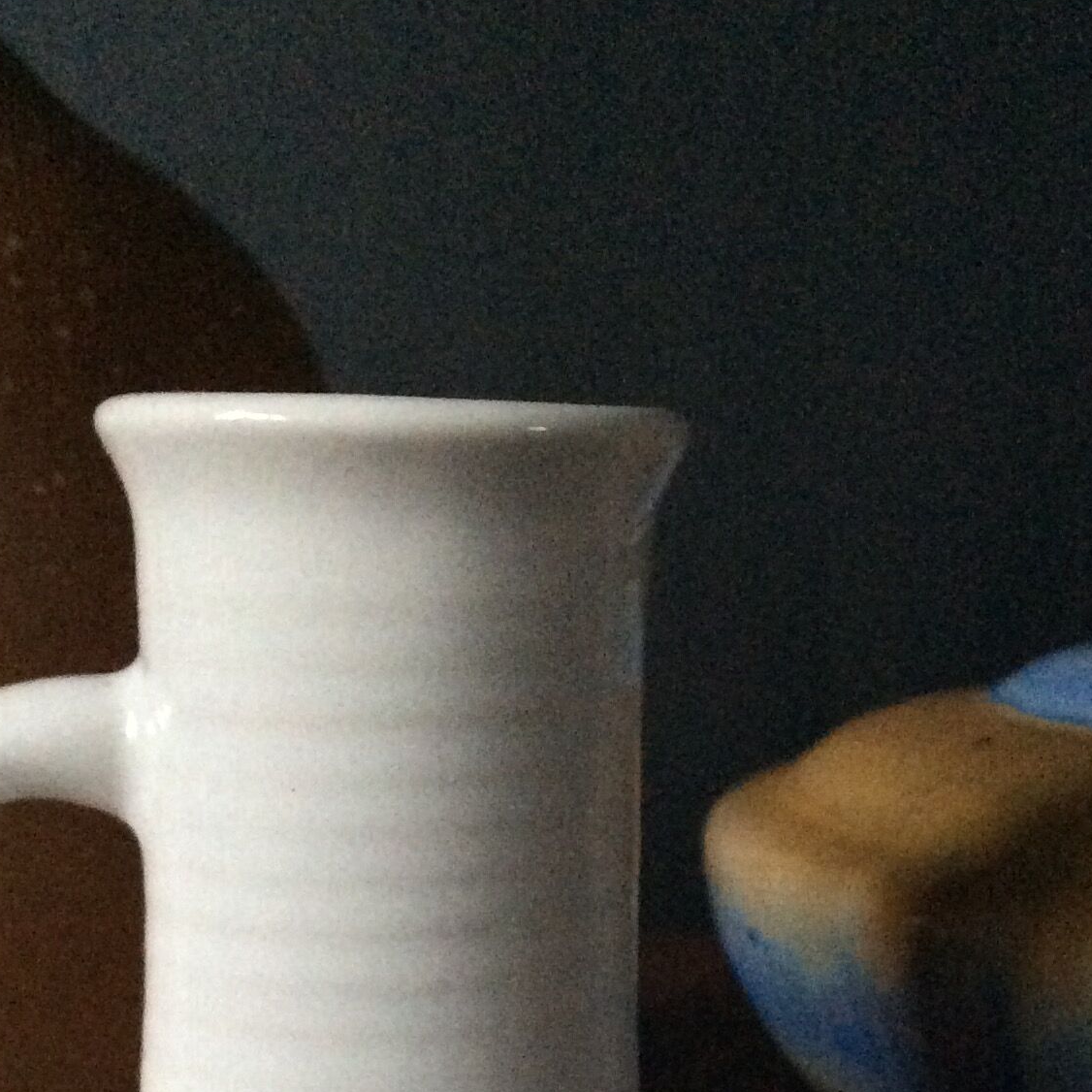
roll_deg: -0.4
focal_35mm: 65
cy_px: 948
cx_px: 523
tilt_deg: -13.2
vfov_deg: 25.8
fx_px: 2320
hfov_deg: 26.5
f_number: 2.4
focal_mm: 3.3
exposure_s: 1/17
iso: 320
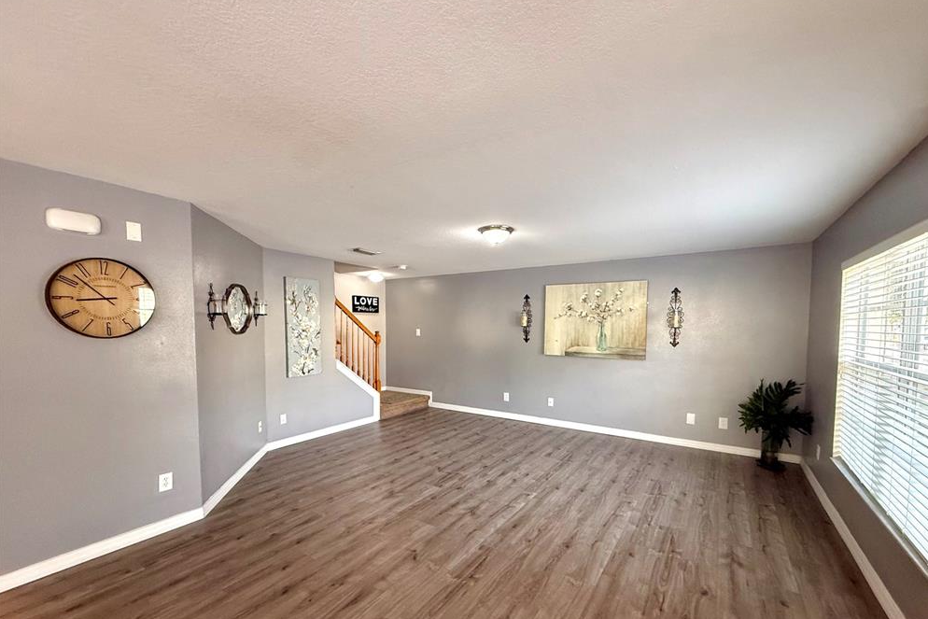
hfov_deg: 100.4
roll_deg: -0.7
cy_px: 346
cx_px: 475
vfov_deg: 77.0
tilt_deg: -1.9
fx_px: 387
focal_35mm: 15
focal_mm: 2.22
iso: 320
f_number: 2.2
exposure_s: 1/120
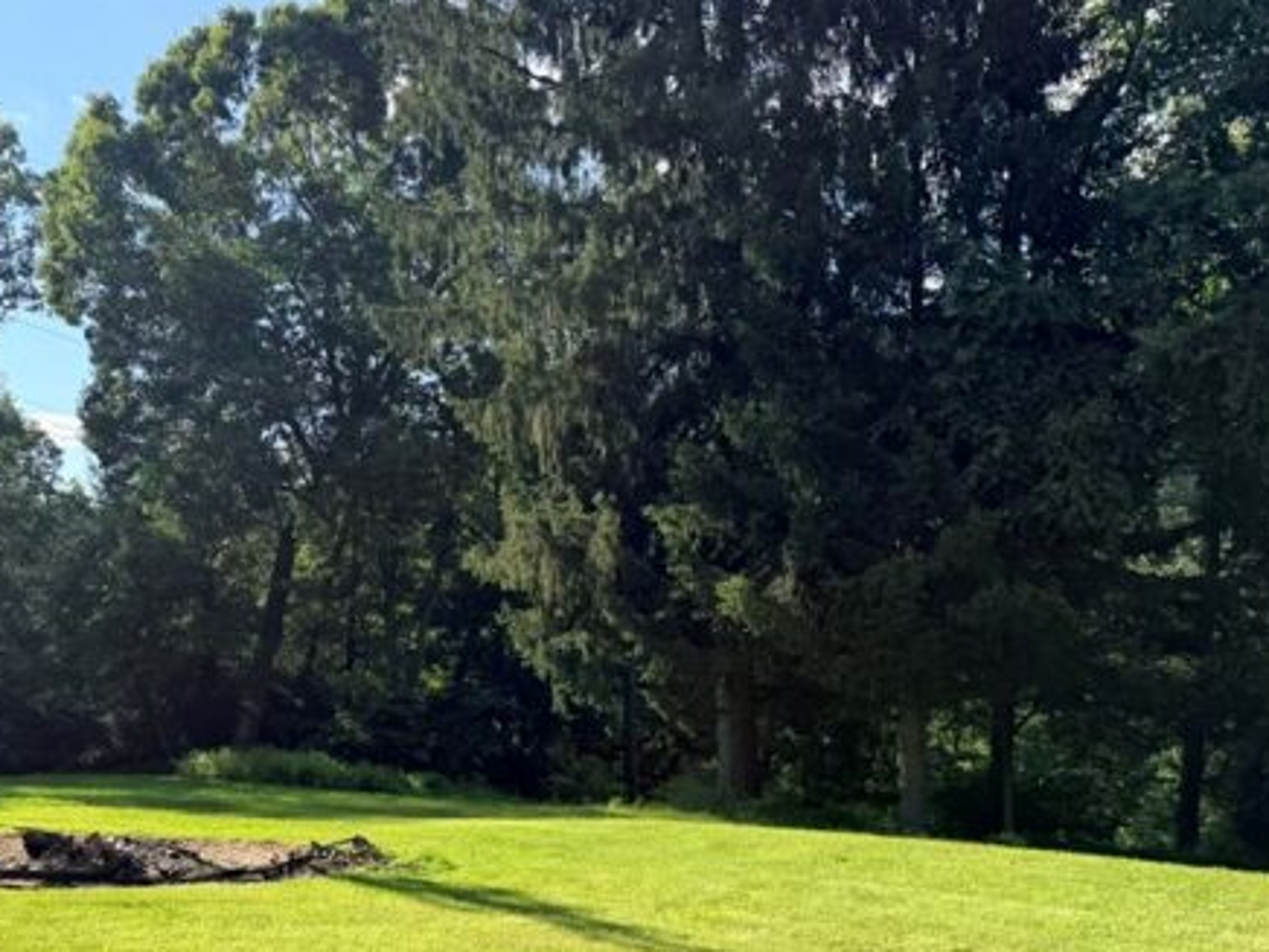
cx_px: 282
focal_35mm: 44
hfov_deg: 41.4
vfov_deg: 32.3
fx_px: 1613
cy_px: 713
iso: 80
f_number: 1.78
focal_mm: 6.76
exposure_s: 1/1901
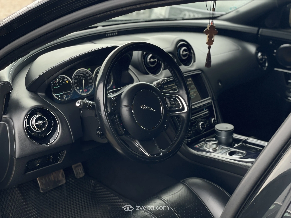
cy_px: 109
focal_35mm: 52
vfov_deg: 28.0
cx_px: 146
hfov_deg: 36.8
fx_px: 437
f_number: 2
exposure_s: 1/122
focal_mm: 6
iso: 125
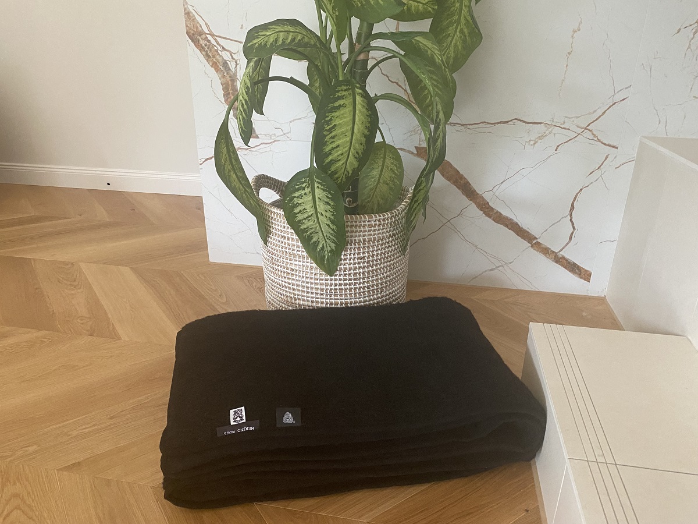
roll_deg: -1.0
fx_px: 524
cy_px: 262
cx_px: 349
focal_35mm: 26
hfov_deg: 67.3
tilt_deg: -22.8
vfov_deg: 53.1
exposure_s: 1/60
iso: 500
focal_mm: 4.25
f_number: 1.8
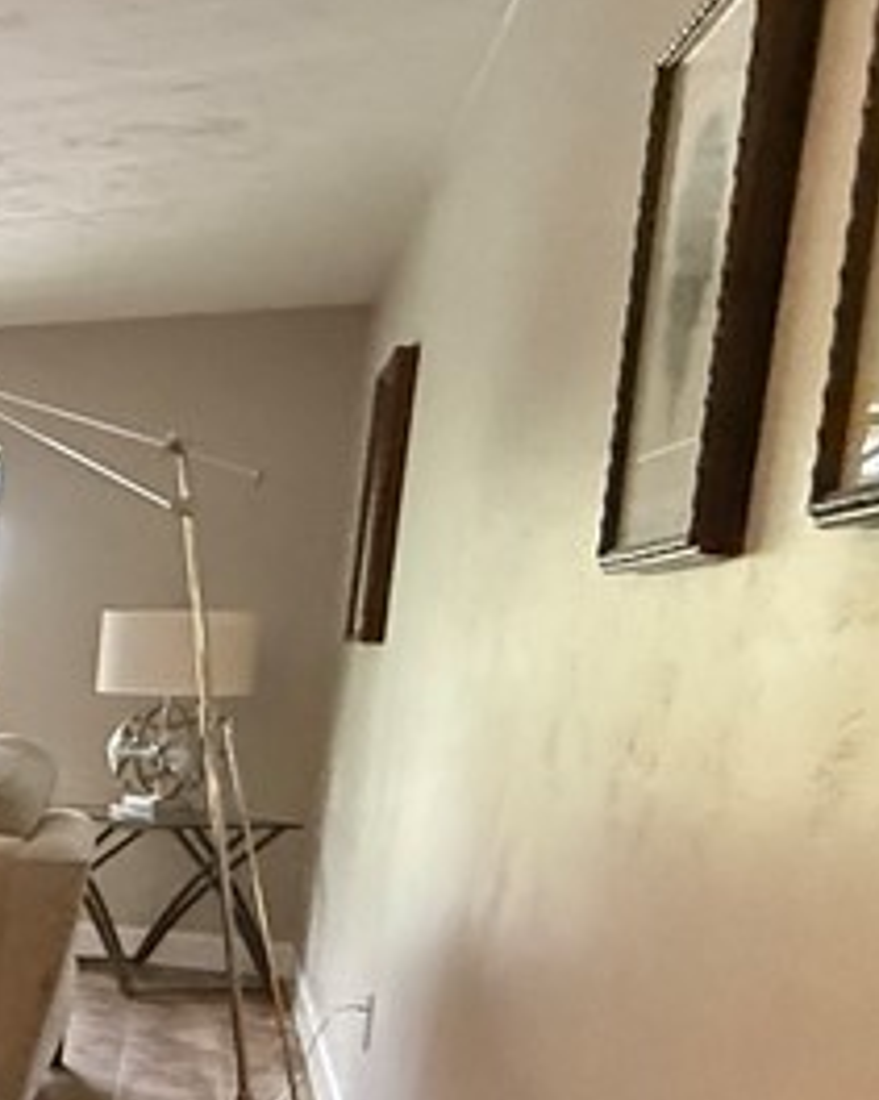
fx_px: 1724
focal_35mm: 53
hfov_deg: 17.7
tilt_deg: -6.5
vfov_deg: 34.6
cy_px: 838
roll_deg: -1.8
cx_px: -962
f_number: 2.2
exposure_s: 1/60
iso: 800
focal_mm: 2.22
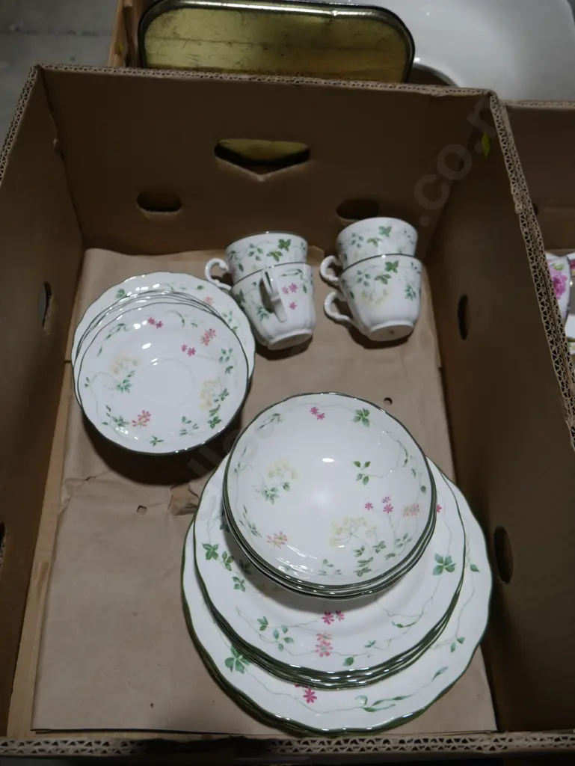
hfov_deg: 46.8
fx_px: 664
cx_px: 288
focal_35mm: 30
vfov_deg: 59.9
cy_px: 383
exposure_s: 1/160
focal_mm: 15
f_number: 4.5
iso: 200
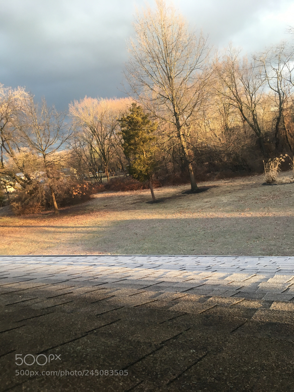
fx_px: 328
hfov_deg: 48.2
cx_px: 147
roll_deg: +10.4
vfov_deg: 61.7
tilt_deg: -9.6
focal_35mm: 29
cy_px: 196
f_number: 2.2
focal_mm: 4.15
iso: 25
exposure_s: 1/40
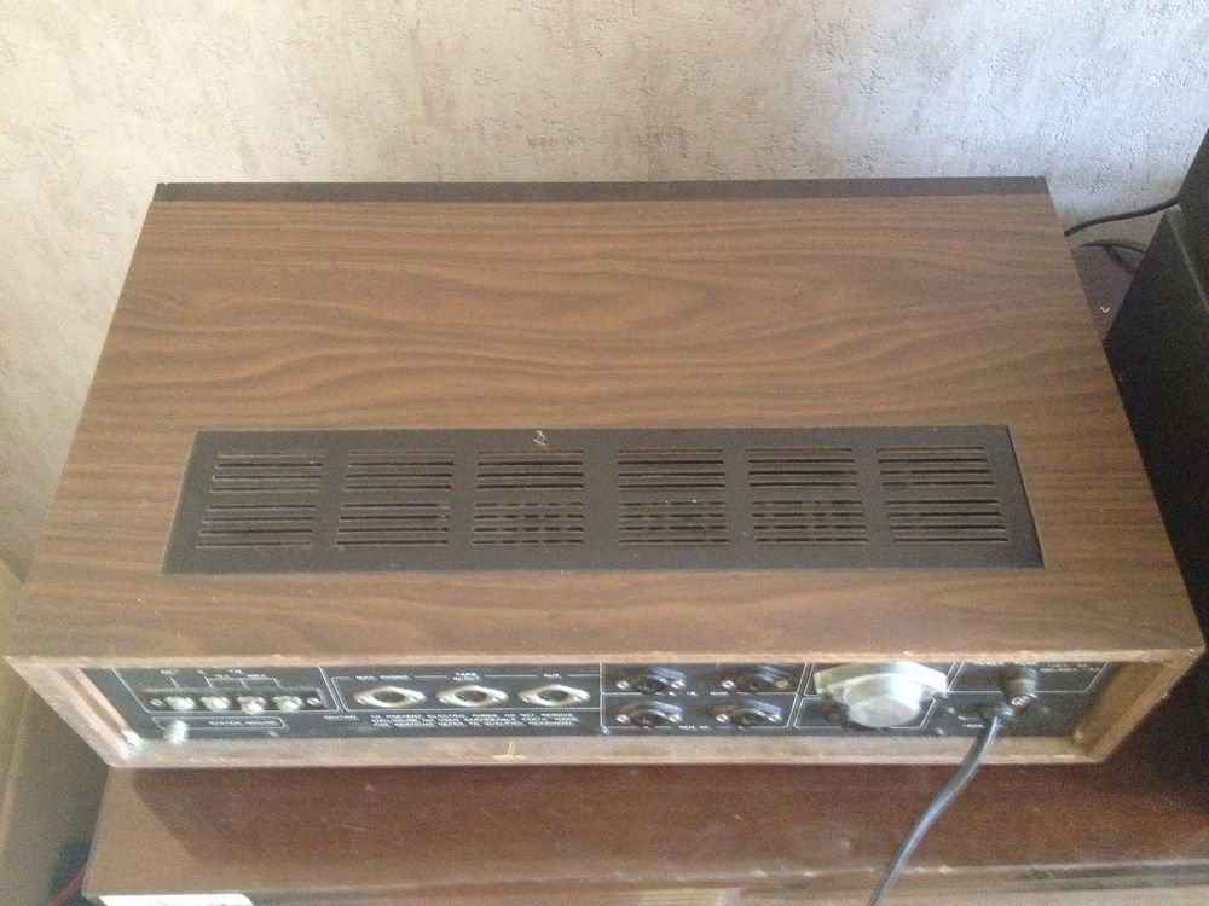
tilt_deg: -55.4
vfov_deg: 40.7
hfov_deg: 52.6
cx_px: 604
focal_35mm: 35
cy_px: 453
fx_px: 1222
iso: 640
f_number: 2.4
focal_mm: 4.28
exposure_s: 1/15
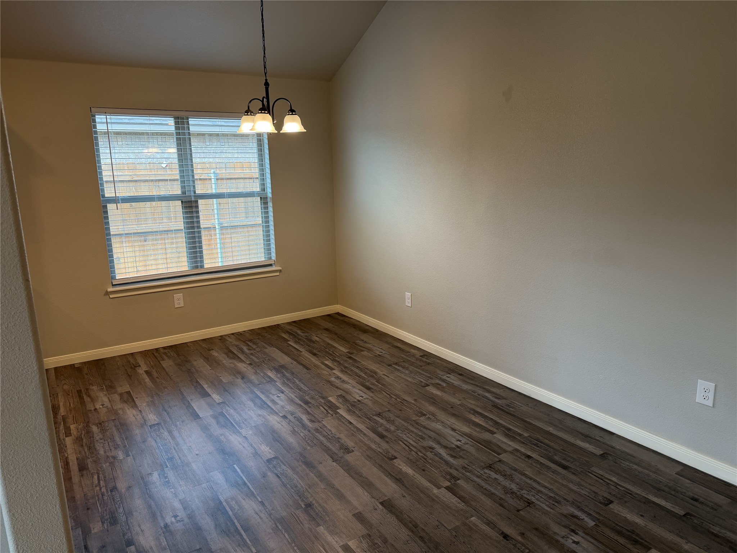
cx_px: 368
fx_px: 511
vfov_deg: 56.8
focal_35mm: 24
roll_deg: +1.6
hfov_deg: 71.6
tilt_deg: -12.6
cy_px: 276
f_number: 1.78
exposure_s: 1/120
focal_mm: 6.76
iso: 125
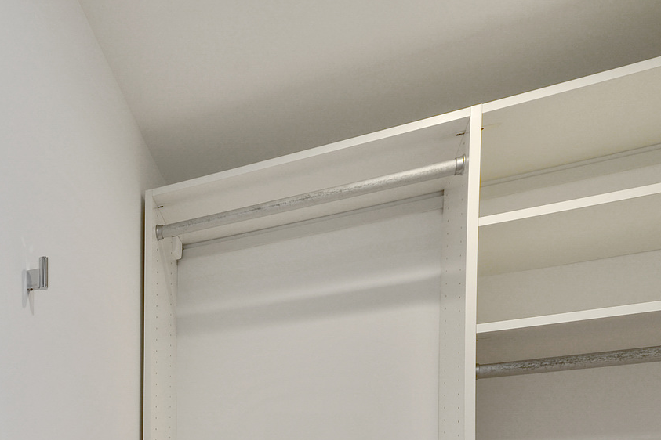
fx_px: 624
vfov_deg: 32.0
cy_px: 534
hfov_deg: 46.1
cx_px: -11
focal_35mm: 34
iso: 160
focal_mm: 14
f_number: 8
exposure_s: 1/15
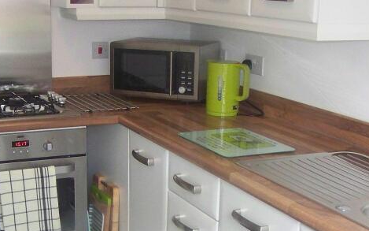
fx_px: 885
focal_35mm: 88
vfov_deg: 14.8
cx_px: 152
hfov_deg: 23.5
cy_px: 163
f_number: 2.8
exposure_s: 1/40
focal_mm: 6.3
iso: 200
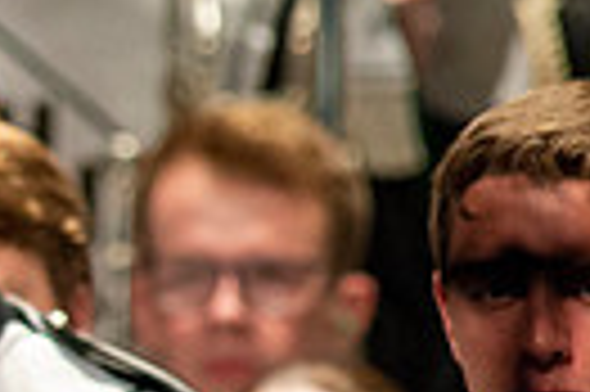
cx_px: -365
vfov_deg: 0.5
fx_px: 43327
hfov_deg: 0.8
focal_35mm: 2647
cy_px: 383
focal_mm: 600
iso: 5000
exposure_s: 1/500
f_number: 5.6
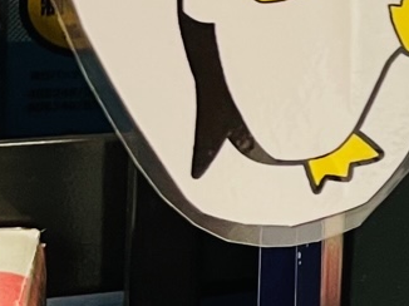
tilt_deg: -2.2
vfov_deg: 9.0
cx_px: 1105
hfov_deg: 10.1
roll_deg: -1.2
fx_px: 1901
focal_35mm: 161
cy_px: -108
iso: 80
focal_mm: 4.2
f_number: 1.6
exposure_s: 1/50
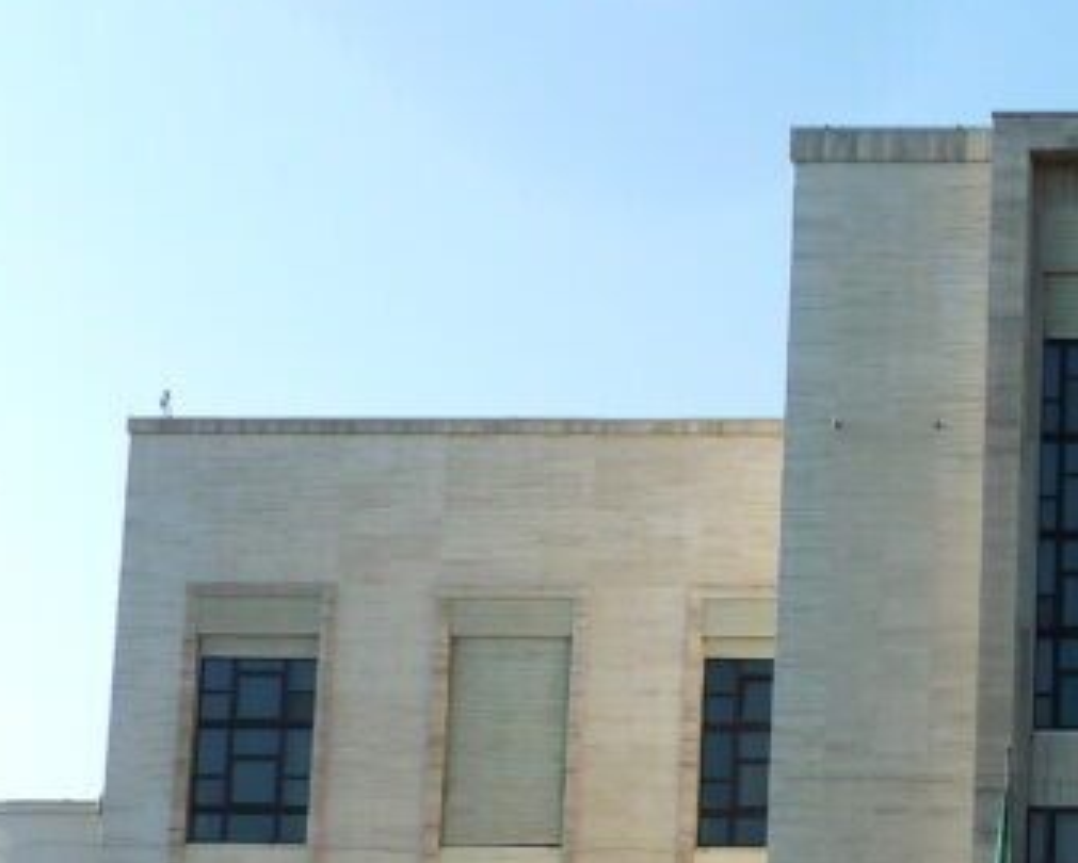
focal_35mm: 86
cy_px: 981
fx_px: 2745
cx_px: 1363
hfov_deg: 20.5
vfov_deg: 17.2
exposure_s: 1/500
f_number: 4.5
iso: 80
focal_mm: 4.7
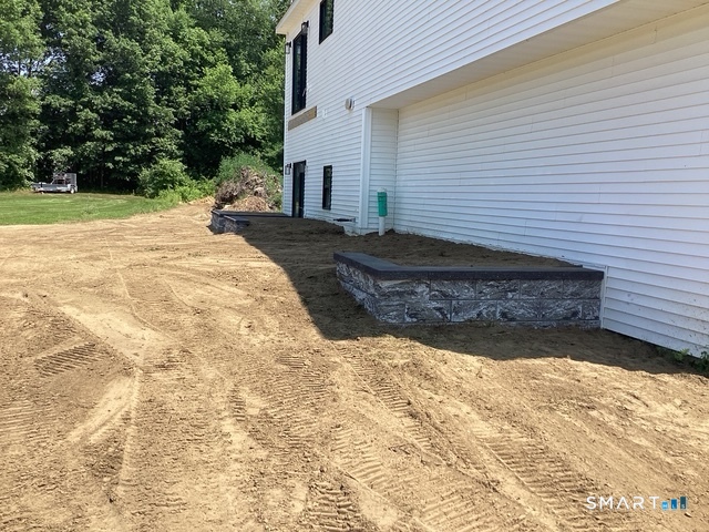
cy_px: 266
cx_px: 354
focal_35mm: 31
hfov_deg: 58.4
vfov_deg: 45.4
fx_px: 635
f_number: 2.4
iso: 25
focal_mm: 3.3
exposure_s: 1/905
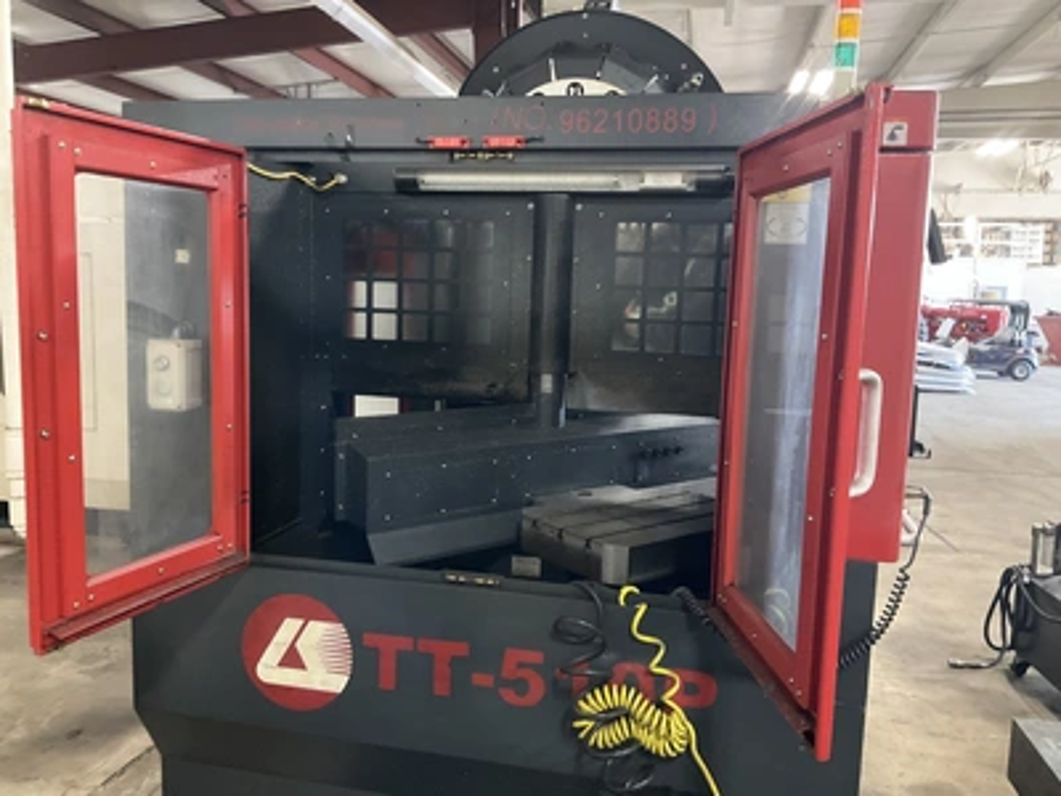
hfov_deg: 61.7
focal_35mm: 29
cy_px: 398
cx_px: 530
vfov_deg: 48.2
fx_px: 889
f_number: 1.8
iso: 320
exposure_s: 1/30
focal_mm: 3
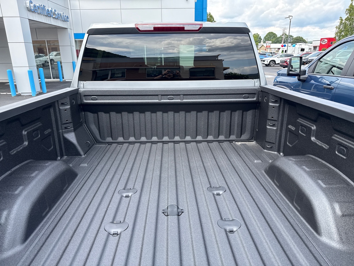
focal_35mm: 24
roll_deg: +1.2
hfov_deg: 71.6
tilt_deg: -18.0
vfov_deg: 56.8
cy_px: 133
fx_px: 245
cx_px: 177
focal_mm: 6.76
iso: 100
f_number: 1.78
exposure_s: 1/992
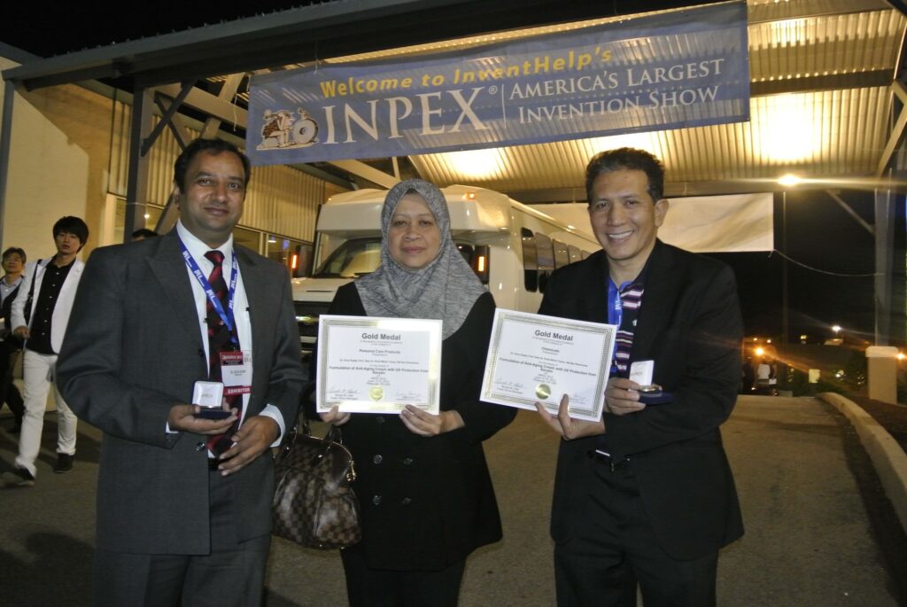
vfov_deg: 43.7
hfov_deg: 61.9
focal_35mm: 30
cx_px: 454
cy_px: 304
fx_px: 757
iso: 800
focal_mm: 11.4
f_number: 3.5
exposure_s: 1/25
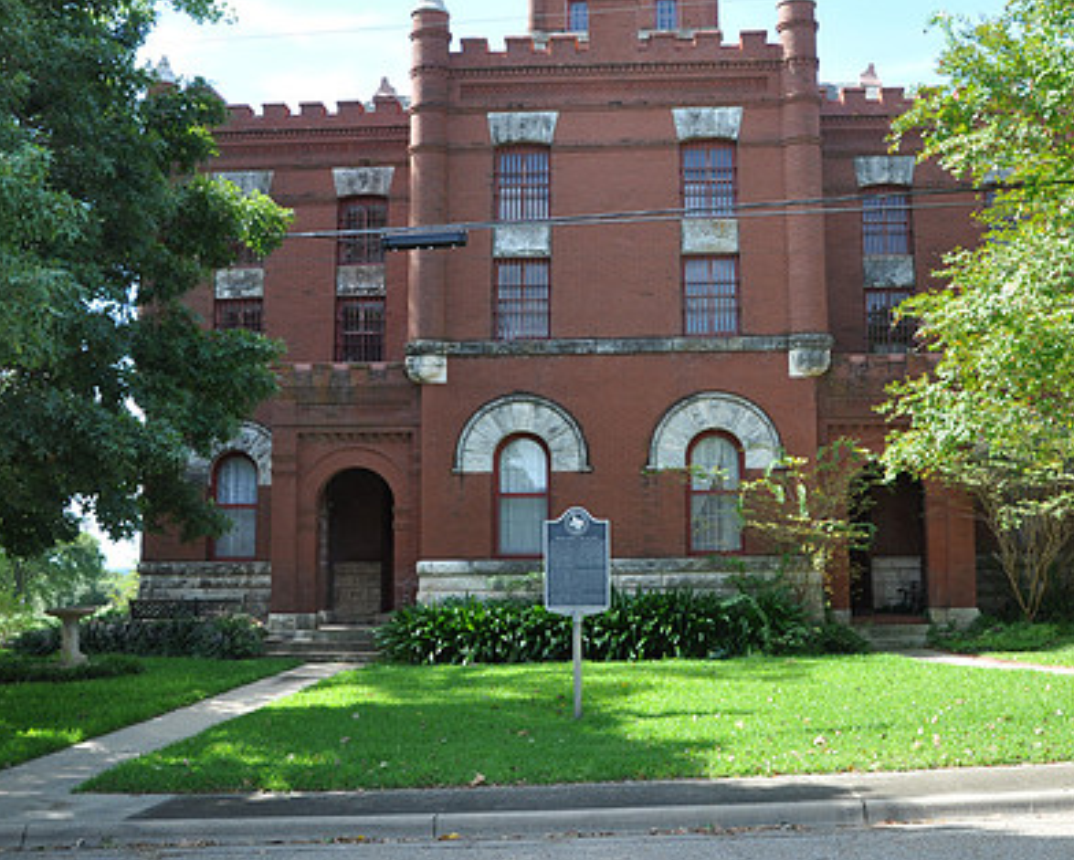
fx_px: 1390
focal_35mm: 44
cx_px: 627
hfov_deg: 42.1
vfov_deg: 34.3
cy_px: 366
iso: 200
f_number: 8
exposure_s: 1/60
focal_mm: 21
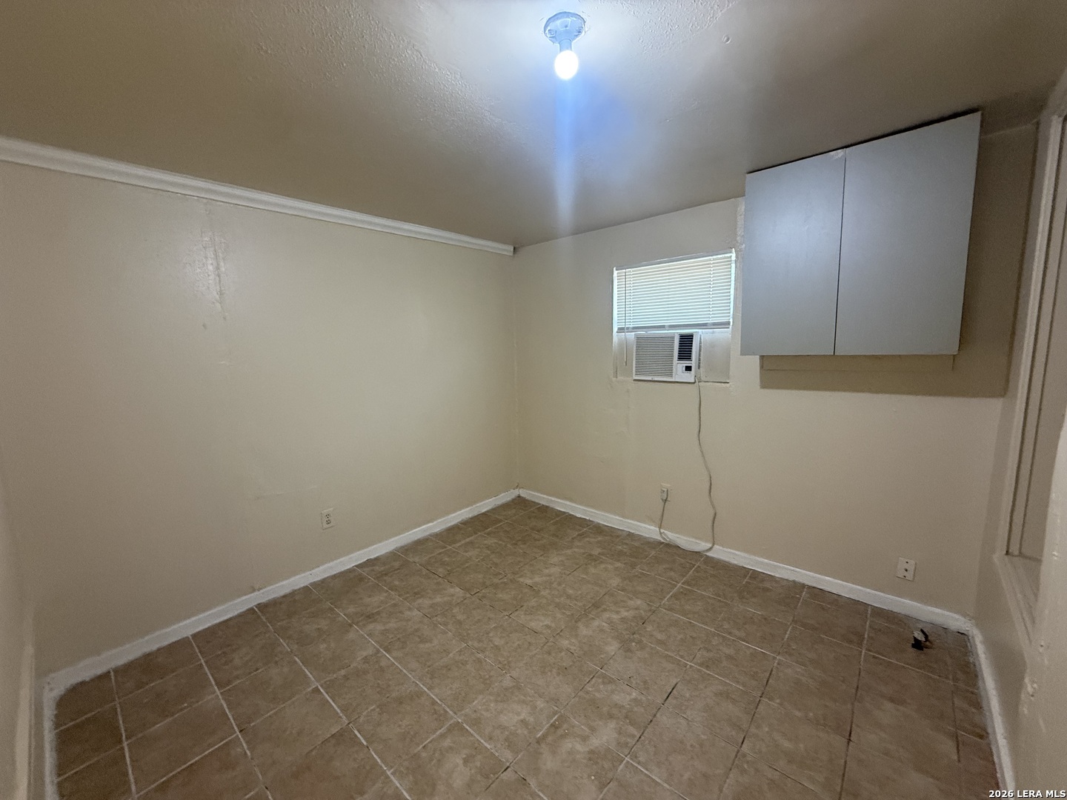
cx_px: 534
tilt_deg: -6.0
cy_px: 400
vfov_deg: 85.7
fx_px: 432
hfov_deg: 102.1
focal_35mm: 14
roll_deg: +0.8
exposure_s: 1/60
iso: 500
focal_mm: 2.22
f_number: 2.2
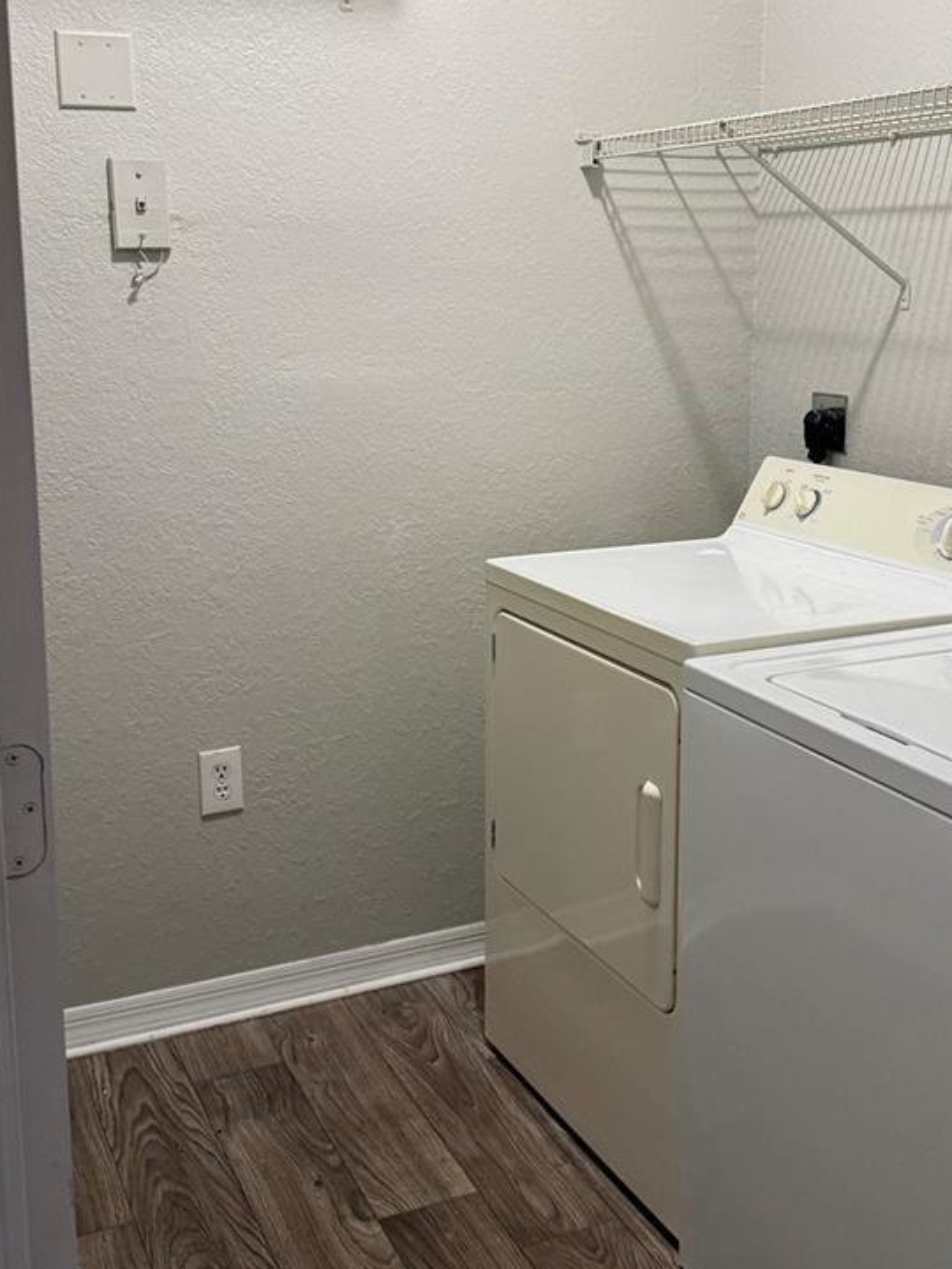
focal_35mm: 40
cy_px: 506
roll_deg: -1.1
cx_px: 527
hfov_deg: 35.9
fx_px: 1467
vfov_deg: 46.5
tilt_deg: -9.9
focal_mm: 6.76
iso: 250
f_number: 1.78
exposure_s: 1/60
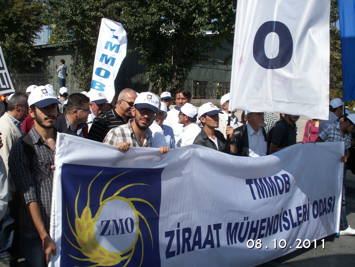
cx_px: 177
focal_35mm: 38
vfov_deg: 37.7
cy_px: 136
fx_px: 390
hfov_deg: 49.0
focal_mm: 7.7
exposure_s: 1/400
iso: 50
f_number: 7.1
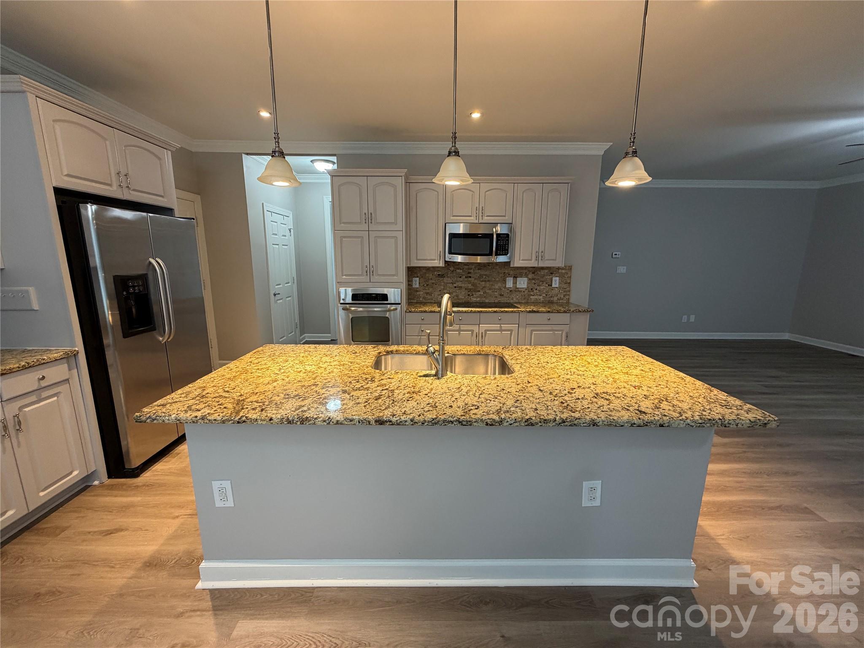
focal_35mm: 14
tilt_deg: -10.7
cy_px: 324
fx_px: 349
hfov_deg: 102.1
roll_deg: +0.1
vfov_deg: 85.7
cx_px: 432
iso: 250
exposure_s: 1/60
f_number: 2.2
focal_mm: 2.22
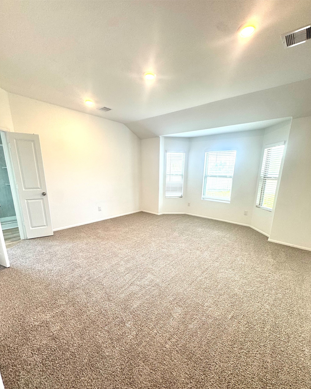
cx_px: 159
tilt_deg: -12.9
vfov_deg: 96.5
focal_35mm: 15
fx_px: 173
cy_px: 213
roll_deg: -1.9
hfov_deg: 84.0
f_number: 2.2
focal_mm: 2.22
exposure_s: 1/120
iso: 125
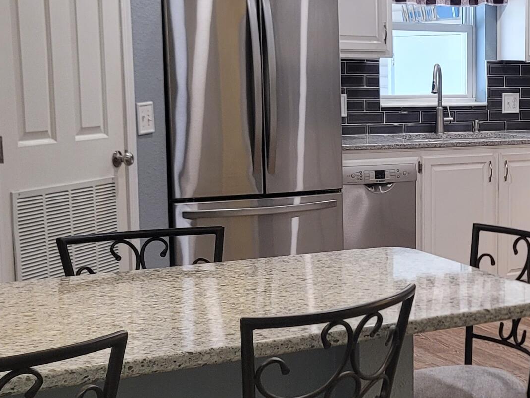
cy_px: 208
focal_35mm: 70
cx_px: 525
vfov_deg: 21.0
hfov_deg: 26.4
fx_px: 1072
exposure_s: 1/120
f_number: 1.8
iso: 250
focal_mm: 7
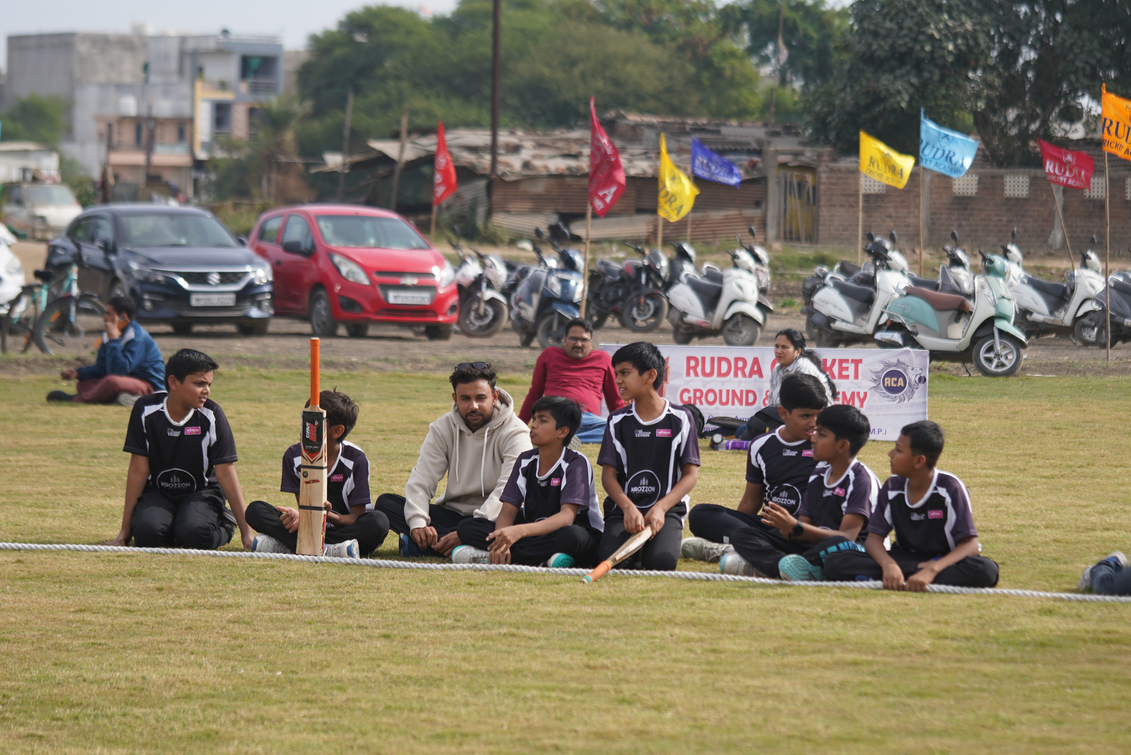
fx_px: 4242
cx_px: 566
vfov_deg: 10.2
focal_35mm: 135
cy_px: 378
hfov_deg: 15.2
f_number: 3.2
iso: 100
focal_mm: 90
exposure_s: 1/1250
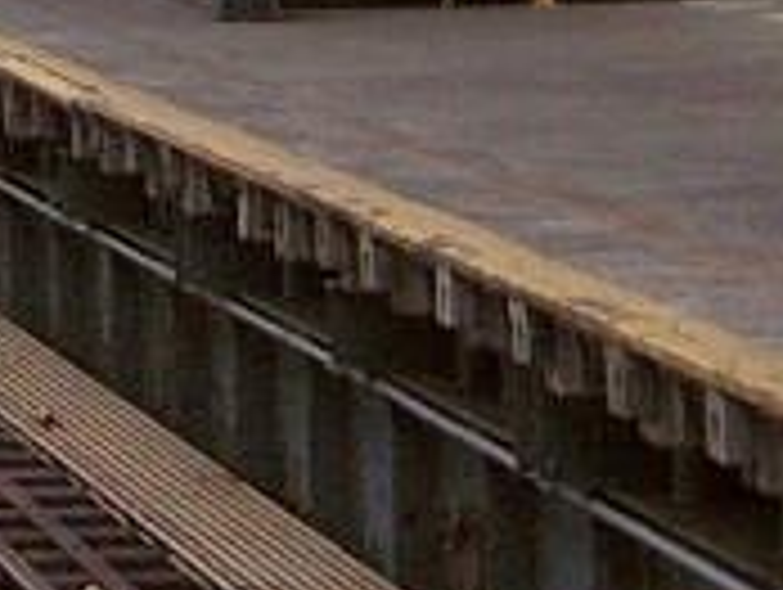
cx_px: -155
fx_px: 5912
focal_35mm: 261
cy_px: -482
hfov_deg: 7.5
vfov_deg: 5.6
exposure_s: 1/750
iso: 160
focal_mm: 10.3
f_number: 3.7
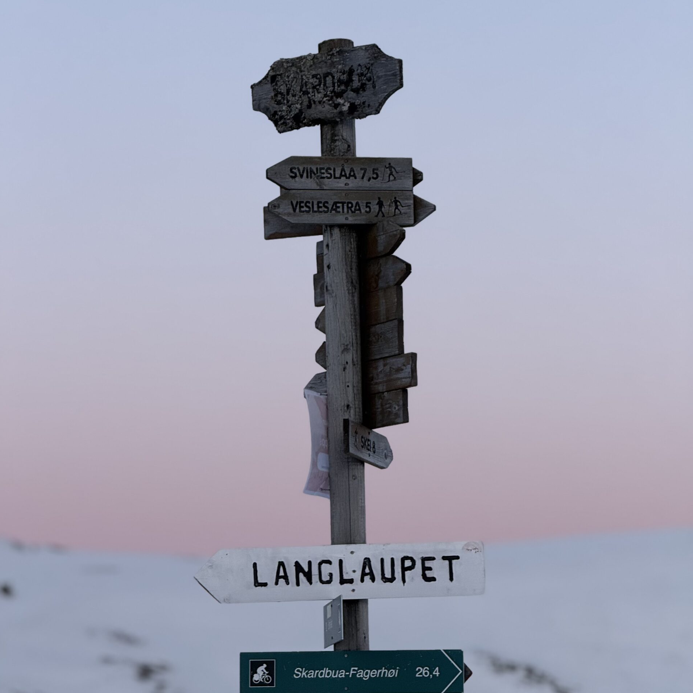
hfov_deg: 12.3
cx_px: 345
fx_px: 3216
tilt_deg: +7.5
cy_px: 415
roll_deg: +0.0
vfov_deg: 12.3
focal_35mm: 142
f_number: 2.8
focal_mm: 15.66
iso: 64
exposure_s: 1/99
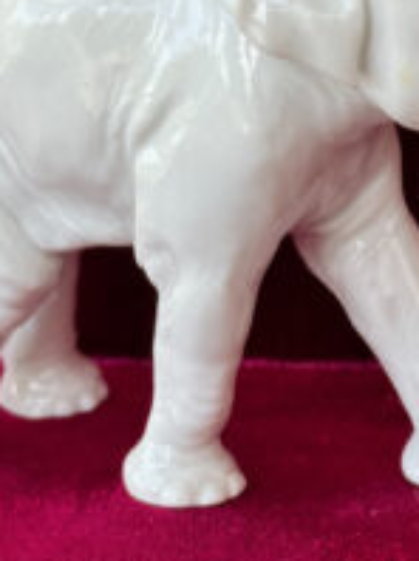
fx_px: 1569
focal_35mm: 97
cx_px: 283
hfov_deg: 15.2
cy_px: 196
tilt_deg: -13.2
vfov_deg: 20.2
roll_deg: +0.8
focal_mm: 6.76
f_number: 1.78
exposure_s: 1/185
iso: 50
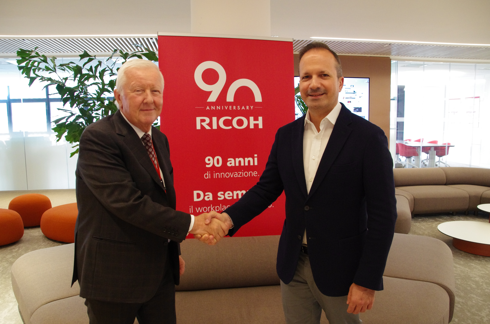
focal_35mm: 30
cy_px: 162
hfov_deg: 62.0
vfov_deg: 43.4
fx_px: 407
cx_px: 245
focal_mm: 20
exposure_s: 1/50
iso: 3200
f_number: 5.6
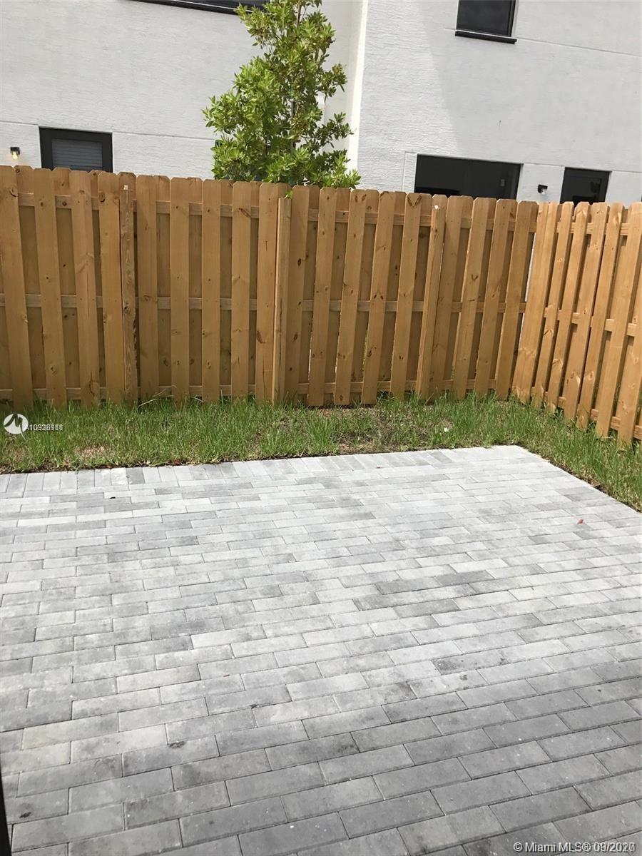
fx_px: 692
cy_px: 428
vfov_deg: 63.4
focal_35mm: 28
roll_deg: -2.6
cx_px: 321
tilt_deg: -16.3
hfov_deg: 49.7
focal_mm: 3.99
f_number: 1.8
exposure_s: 1/1650
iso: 20
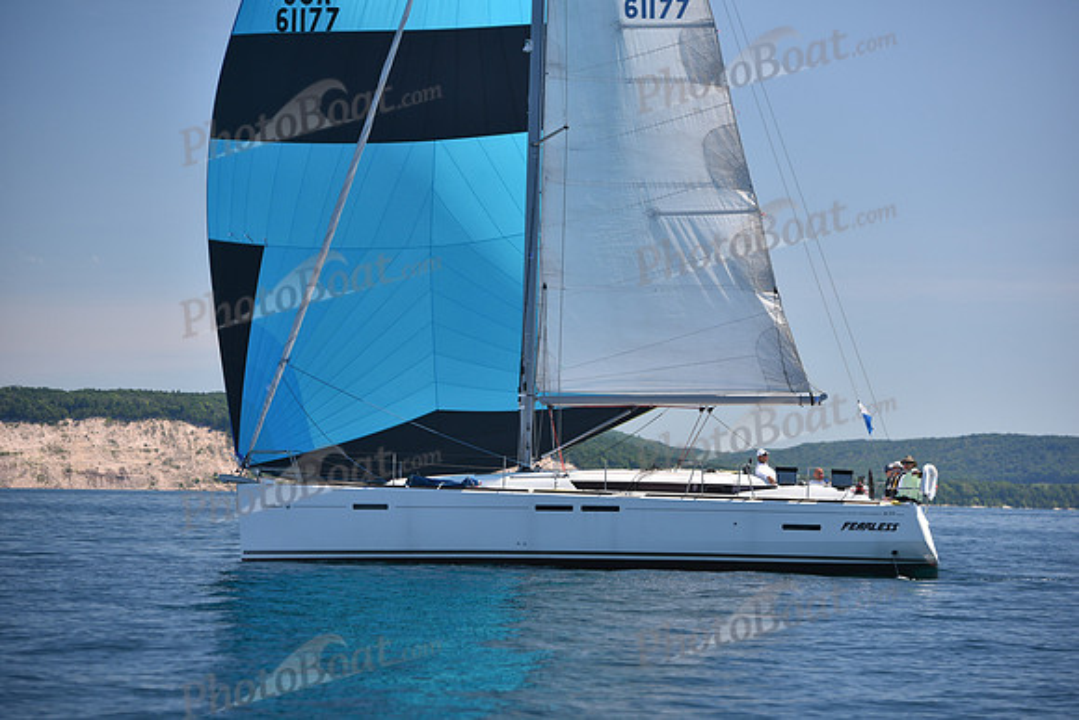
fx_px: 4047
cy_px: 360
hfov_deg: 15.2
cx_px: 540
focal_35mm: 135
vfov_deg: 10.2
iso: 250
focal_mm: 135
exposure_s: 1/800
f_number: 4.5
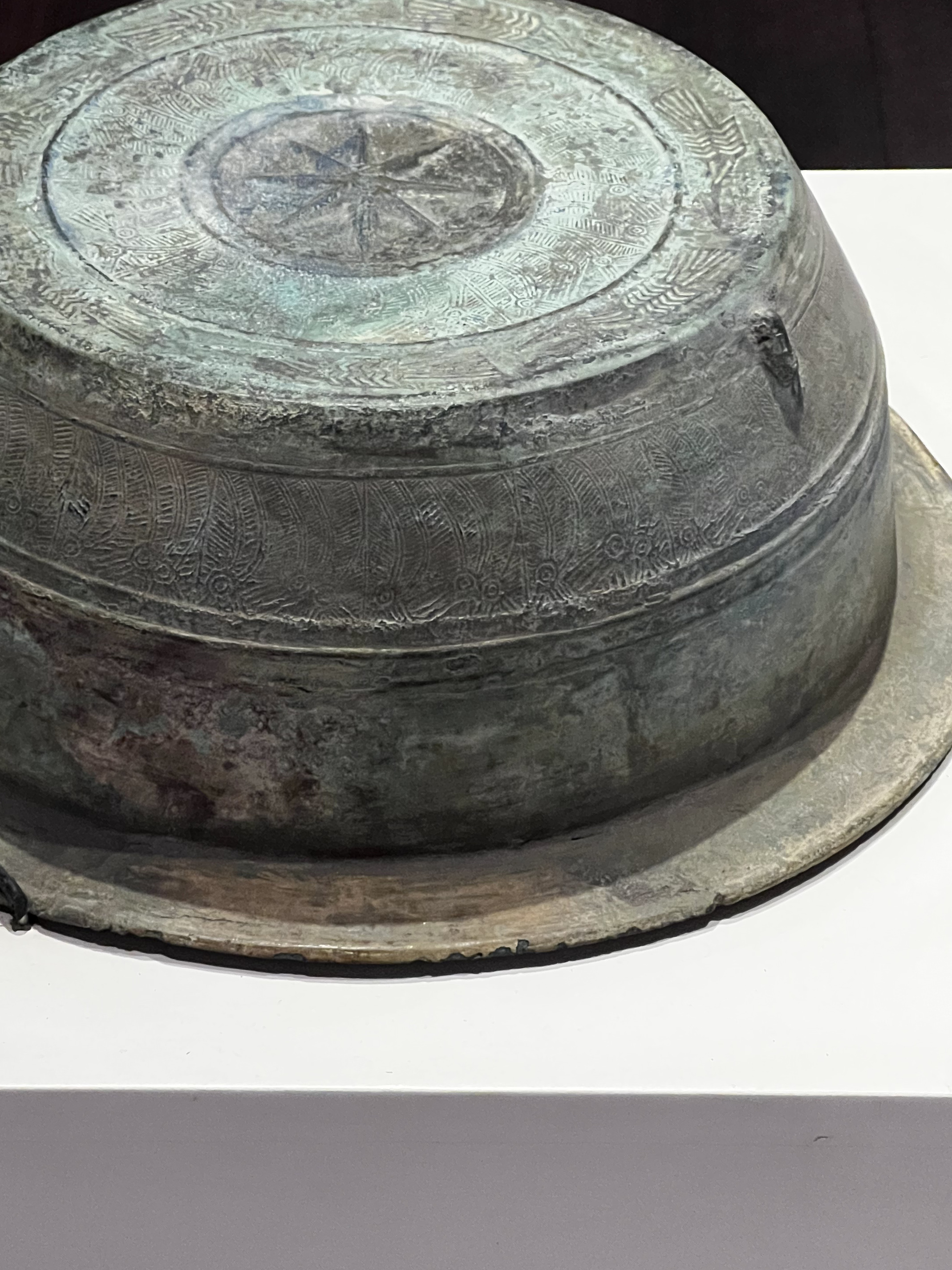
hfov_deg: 13.7
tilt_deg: -34.4
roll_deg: +0.5
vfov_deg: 18.2
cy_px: 532
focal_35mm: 108
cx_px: 362
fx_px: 3960
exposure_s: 1/50
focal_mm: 9
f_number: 2.8
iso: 500
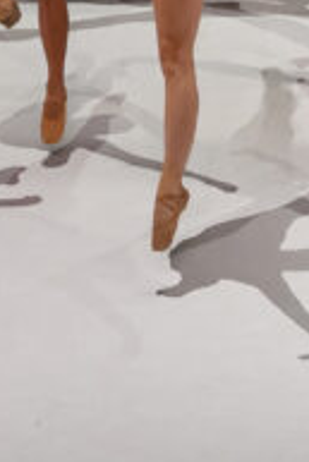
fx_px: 8186
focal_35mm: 637
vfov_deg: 3.2
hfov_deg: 2.2
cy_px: -305
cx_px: 29
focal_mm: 120
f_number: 5.6
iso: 2500
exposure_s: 1/640
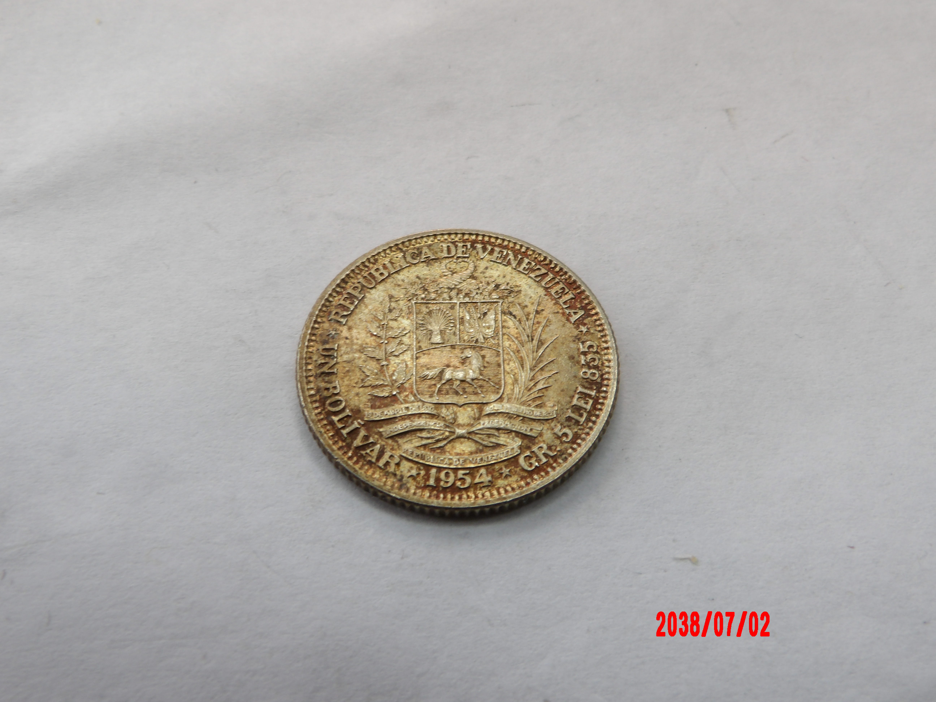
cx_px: 468
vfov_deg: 41.8
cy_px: 351
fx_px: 919
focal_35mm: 34
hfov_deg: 54.0
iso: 100
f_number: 4.5
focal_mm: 6.2
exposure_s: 1/32
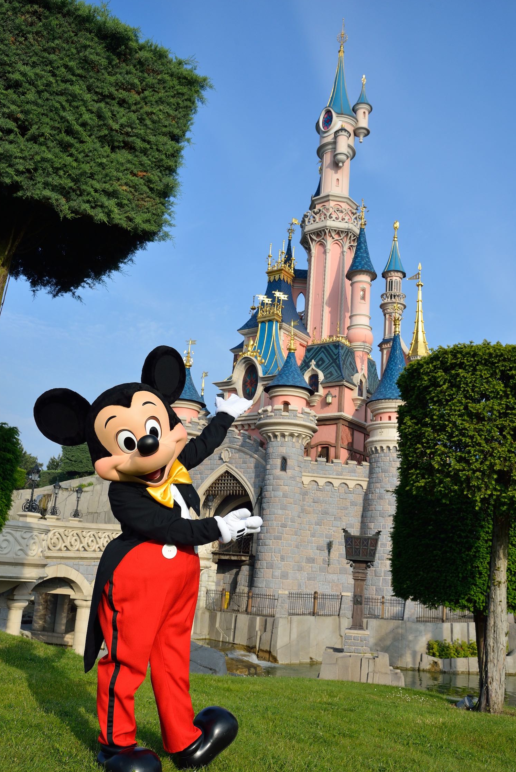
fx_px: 687
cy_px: 408
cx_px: 271
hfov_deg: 41.1
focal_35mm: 32
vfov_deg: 58.7
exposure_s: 1/800
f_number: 10
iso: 640
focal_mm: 30
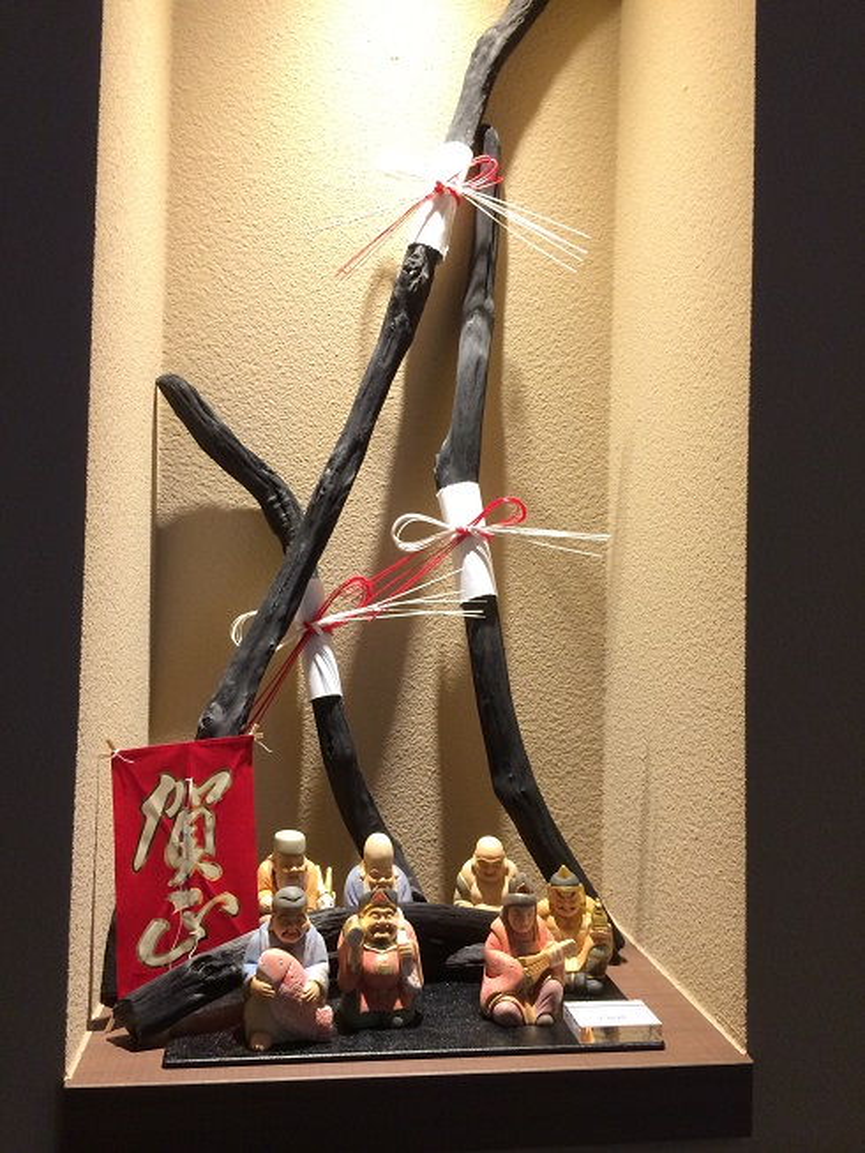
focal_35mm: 30
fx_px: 999
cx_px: 432
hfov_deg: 46.8
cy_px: 576
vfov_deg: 60.0
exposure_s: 1/30
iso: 64
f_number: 2.2
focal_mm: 4.12
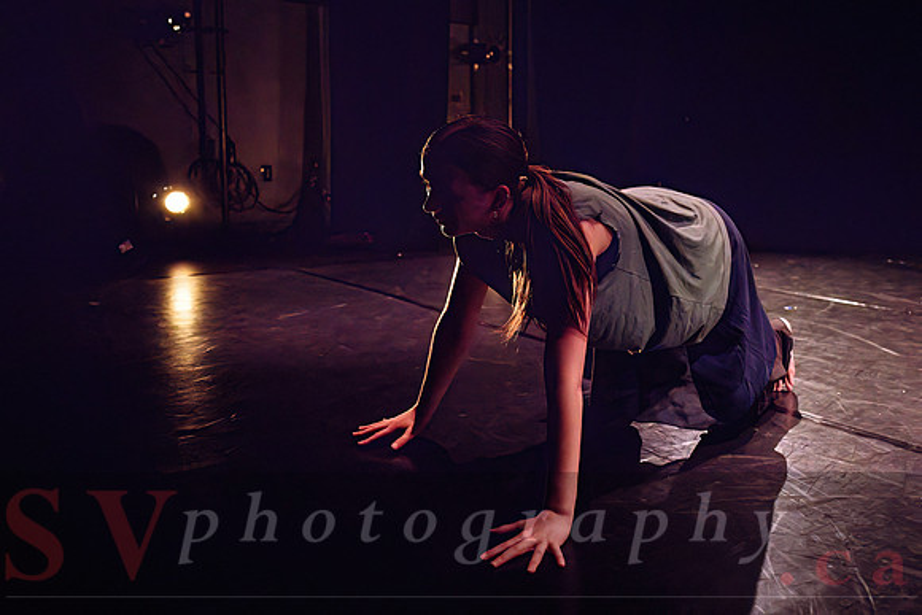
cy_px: 261
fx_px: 854
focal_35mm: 33
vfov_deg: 39.5
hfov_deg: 55.1
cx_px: 640
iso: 12800
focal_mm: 24
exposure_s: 1/300
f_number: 2.8
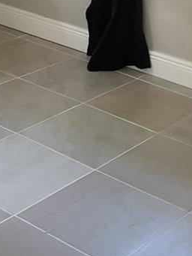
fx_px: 754
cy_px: -53
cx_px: 118
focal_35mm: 102
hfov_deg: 14.5
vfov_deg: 18.2
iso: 64
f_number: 1.8
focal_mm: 3
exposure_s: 1/60
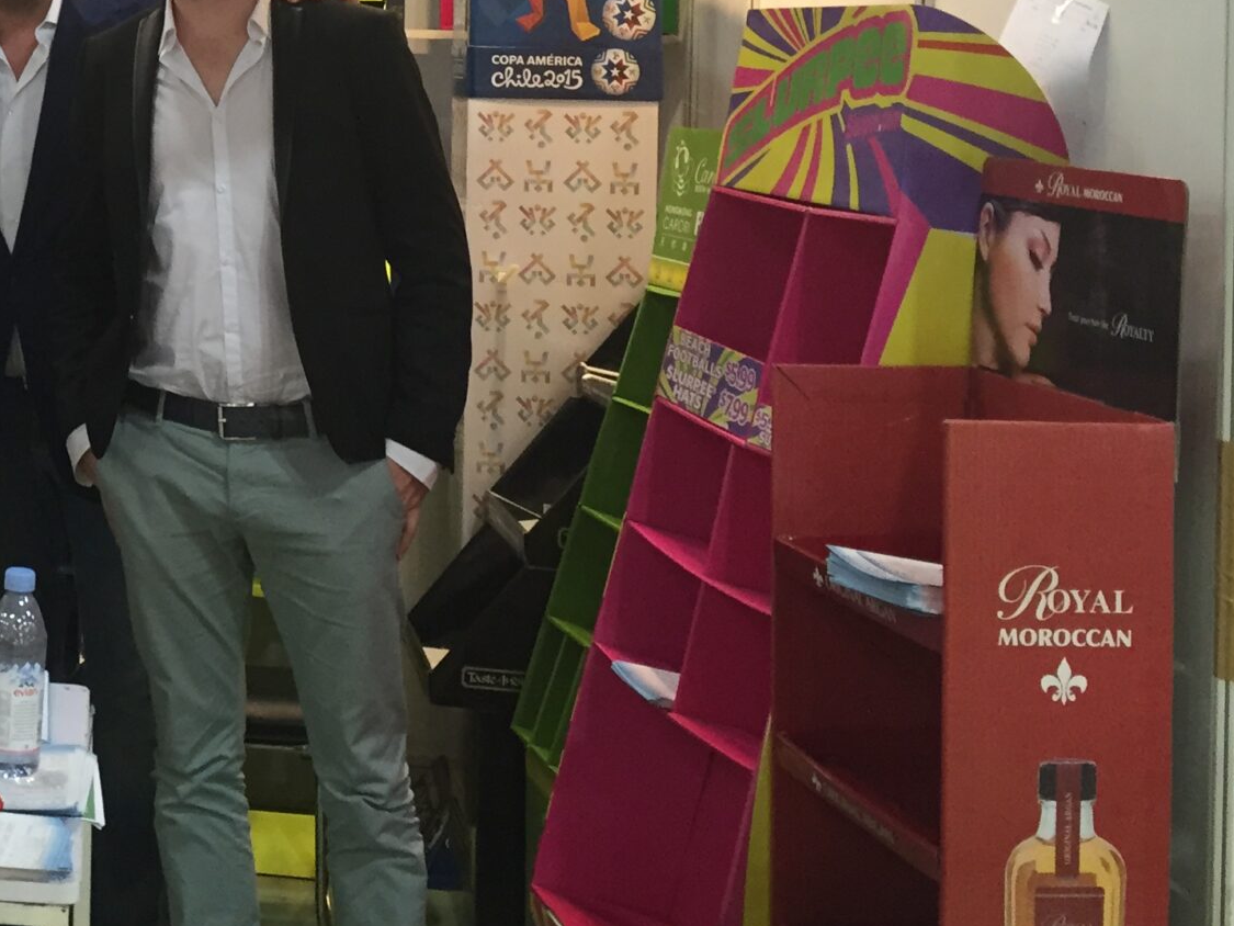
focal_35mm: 66
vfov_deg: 21.6
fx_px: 2353
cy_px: 27
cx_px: -107
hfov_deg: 27.1
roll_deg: -3.0
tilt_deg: +1.8
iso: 100
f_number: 2.2
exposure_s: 1/30
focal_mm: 4.15
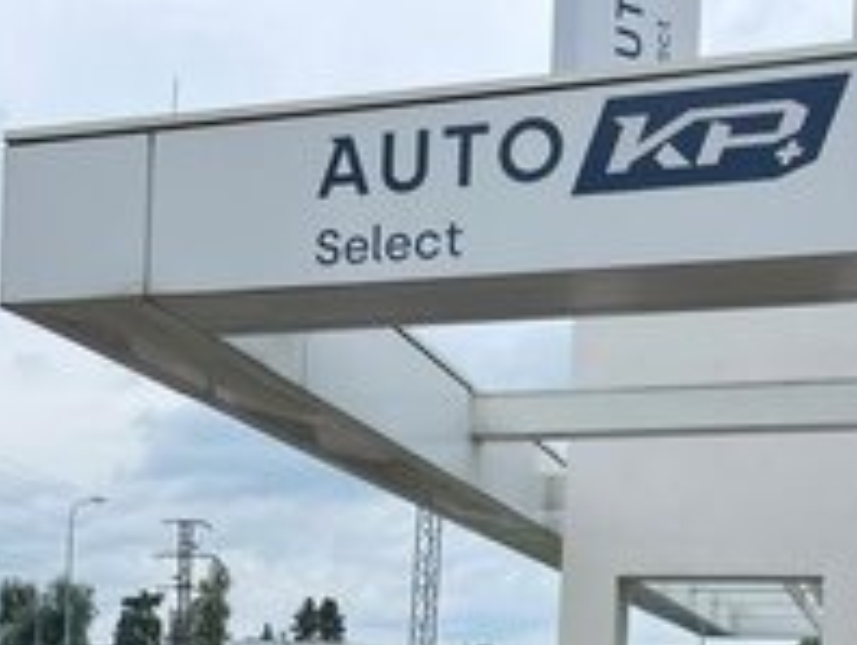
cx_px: 281
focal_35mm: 64
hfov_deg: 30.0
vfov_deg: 21.5
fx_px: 1586
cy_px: 753
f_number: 1.6
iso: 50
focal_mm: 5.1
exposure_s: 1/2222
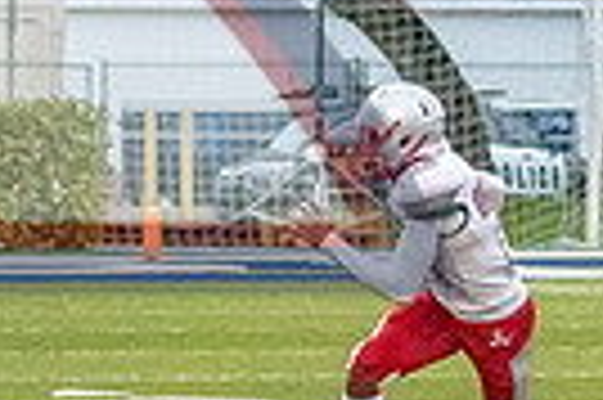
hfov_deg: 3.7
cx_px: -214
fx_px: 9402
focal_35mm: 562
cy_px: 269
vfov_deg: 2.4
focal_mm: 70
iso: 11400
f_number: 2.8
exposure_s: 1/2500
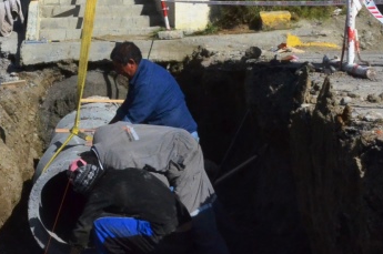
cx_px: -49
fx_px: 946
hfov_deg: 21.6
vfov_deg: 15.1
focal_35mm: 89
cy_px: 12
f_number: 18
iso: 2500
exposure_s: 1/1250
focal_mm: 20
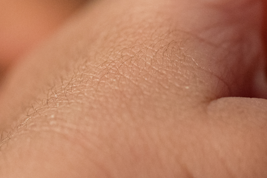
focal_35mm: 476
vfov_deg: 2.9
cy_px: 113
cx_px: 394
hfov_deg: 4.3
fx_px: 3530
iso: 500
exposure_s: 1/200
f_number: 3.2
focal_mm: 105
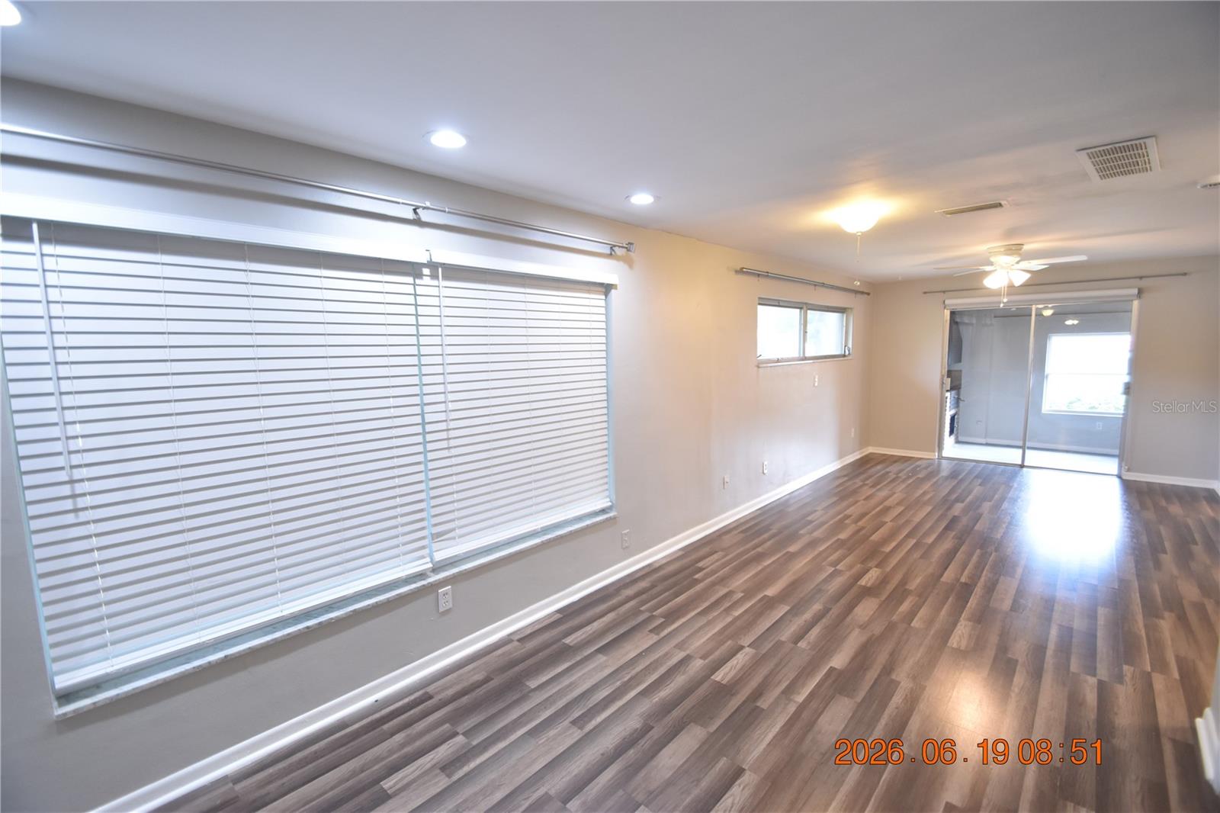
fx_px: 508
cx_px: 610
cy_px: 406
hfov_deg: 100.4
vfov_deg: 77.3
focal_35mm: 15
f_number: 3.5
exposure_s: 1/45
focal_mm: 10
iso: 800
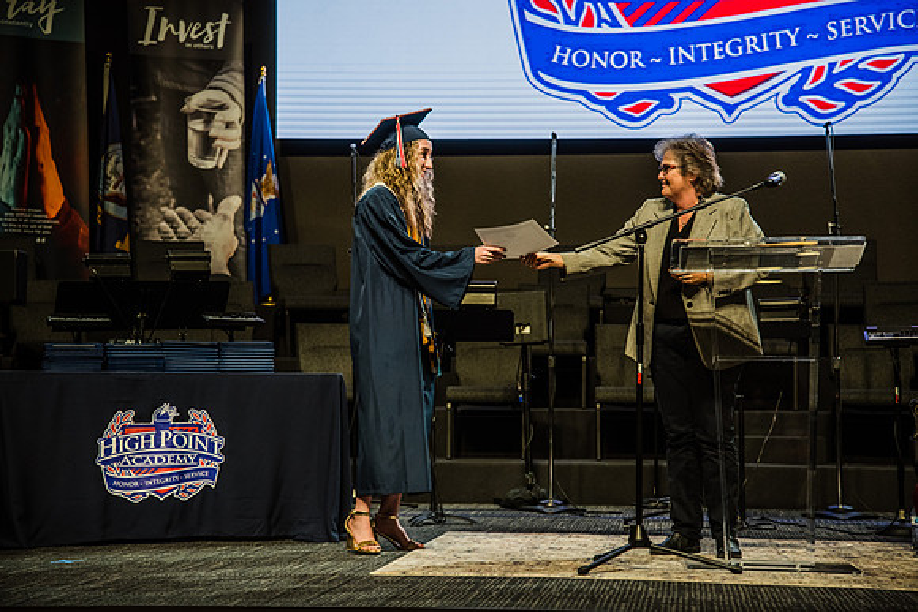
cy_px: 306
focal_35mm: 80
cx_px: 459
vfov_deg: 17.1
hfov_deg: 25.4
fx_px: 2040
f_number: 4.5
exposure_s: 1/200
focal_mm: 80
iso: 800
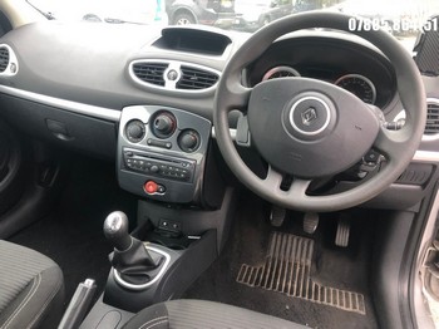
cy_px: 164
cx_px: 220
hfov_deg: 63.5
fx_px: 355
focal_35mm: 28
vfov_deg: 49.7
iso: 40
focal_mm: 4
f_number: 1.8
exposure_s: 1/17
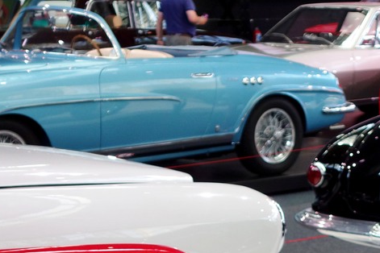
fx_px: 1425
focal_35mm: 135
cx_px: 361
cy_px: 295
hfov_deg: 15.0
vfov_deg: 10.0
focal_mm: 19.53
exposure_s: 1/80
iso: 320
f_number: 3.5
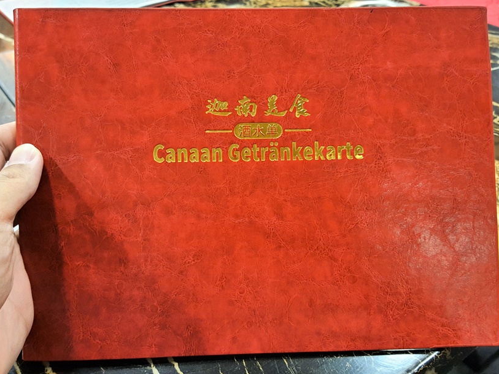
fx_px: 461
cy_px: 177
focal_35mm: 32
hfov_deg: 56.8
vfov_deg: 44.1
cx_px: 233
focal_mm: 4.32
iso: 320
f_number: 1.7
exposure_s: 1/40
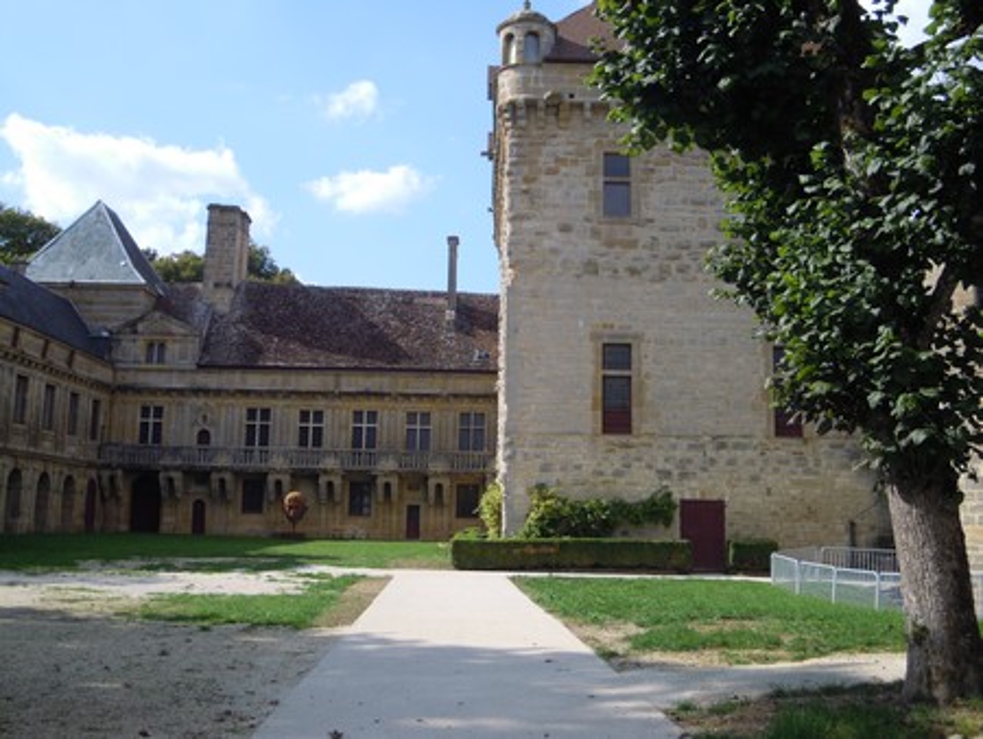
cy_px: 370
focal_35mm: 36
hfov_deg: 51.3
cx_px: 492
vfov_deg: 39.7
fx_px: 1023
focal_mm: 6.4
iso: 100
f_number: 8.5
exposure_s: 1/160
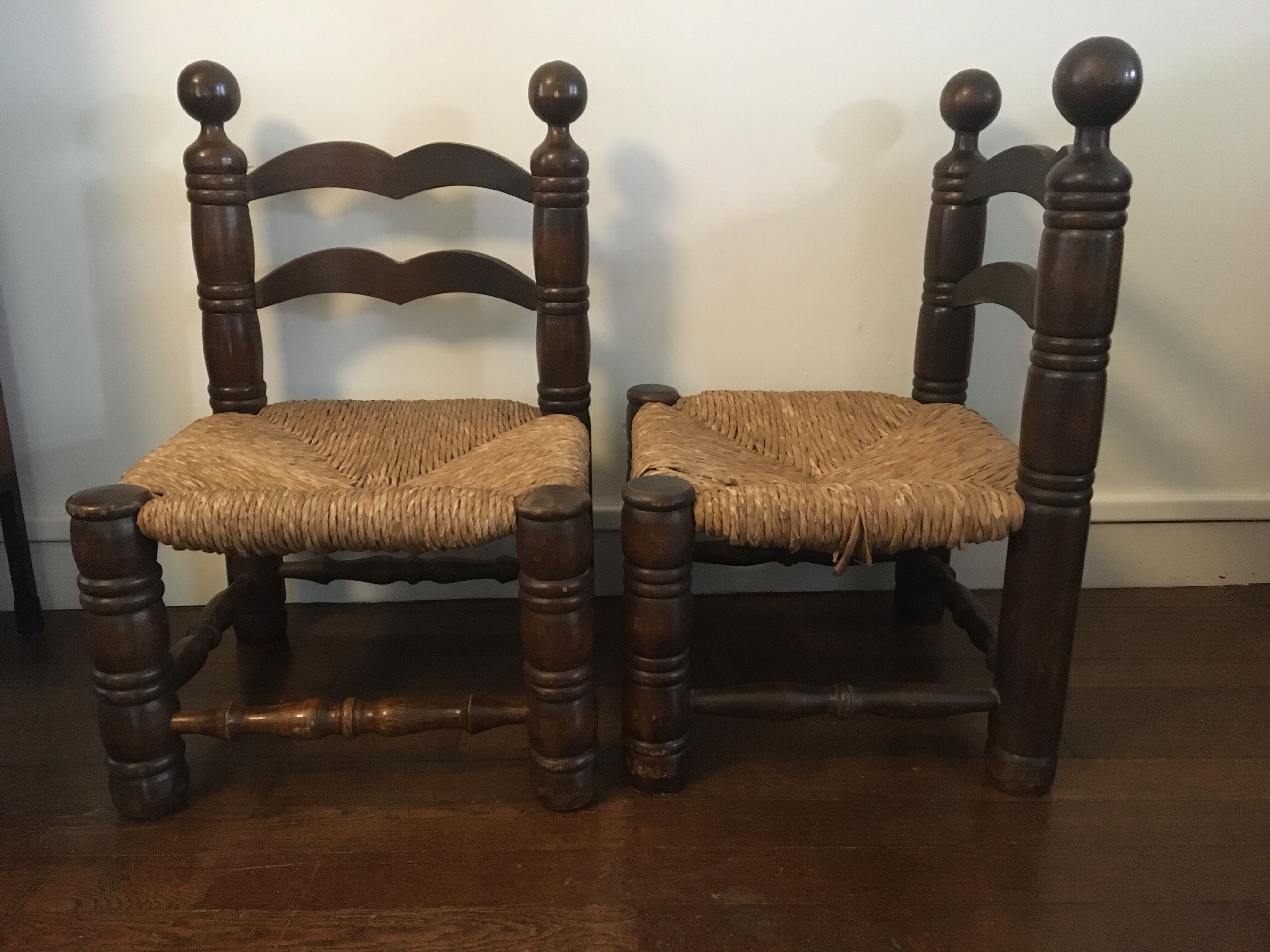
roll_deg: +0.0
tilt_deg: -17.6
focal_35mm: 29
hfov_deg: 61.7
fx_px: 1064
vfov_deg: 48.2
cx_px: 635
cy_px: 476
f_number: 2.2
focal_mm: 4.15
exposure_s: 1/17
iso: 320
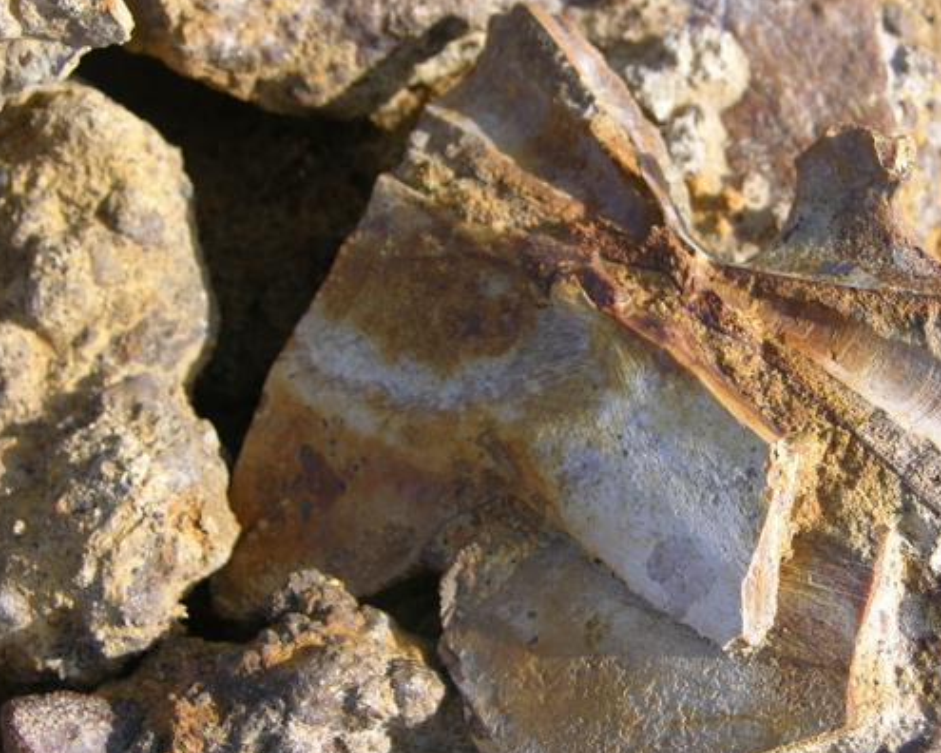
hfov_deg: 17.3
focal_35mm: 111
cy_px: 380
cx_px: 599
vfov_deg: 13.9
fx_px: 3091
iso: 50
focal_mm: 22.3
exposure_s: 1/262
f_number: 4.4
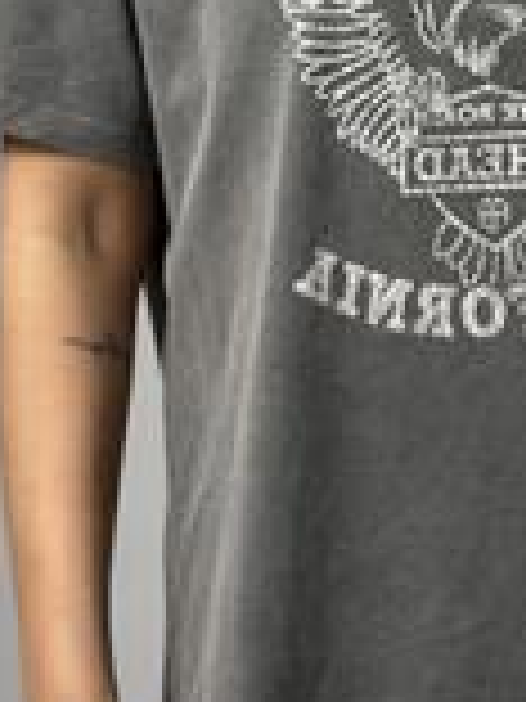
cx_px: 499
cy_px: 38
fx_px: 2573
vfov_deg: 15.3
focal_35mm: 127
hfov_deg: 11.6
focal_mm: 6.86
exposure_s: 1/100
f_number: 1.78
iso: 125
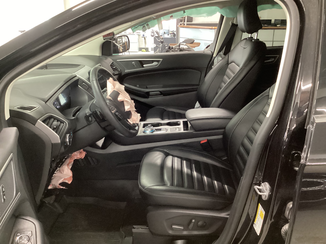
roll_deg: +0.1
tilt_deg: -21.4
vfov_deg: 45.4
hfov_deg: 58.4
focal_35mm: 31
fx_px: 292
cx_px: 163
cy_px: 122
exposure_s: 1/25
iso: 640
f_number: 2.4
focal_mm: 3.3
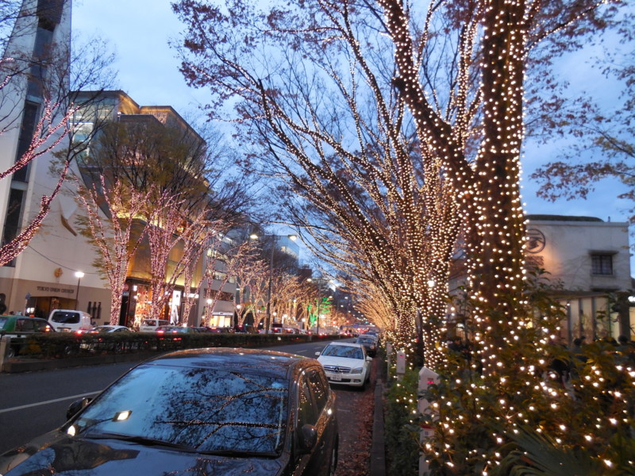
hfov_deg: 69.4
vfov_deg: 54.9
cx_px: 318
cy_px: 238
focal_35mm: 25
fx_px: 459
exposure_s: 1/15
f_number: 3.1
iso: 400
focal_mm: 4.5
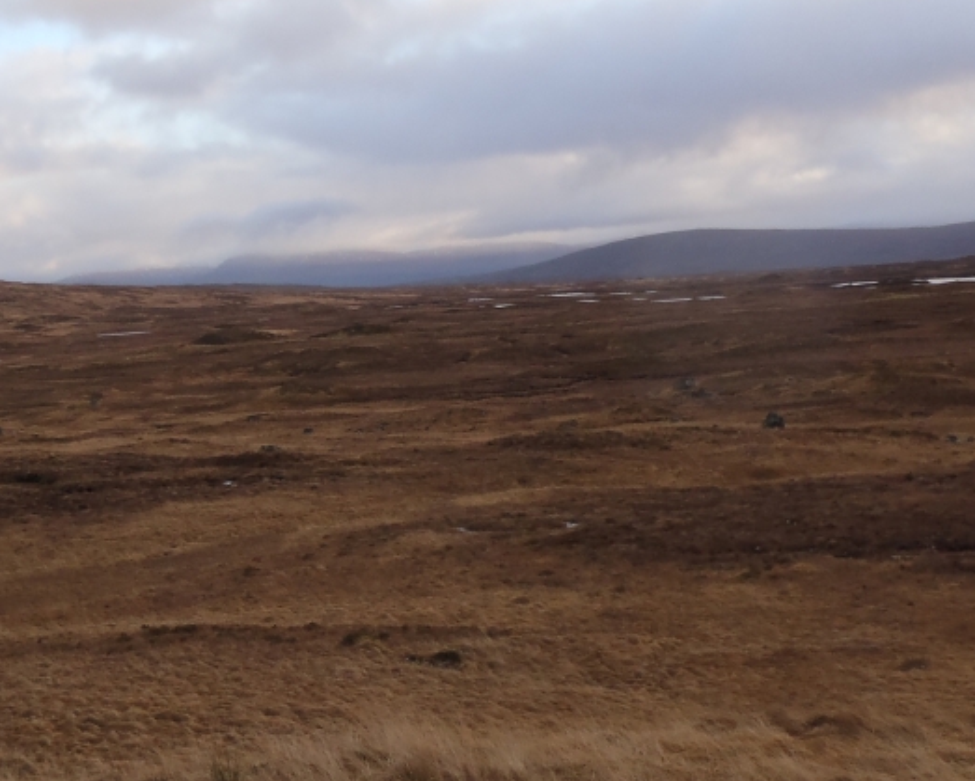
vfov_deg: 27.1
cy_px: 464
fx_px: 1617
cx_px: 332
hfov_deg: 33.3
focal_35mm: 56
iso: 80
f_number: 4.5
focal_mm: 5
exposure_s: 1/100
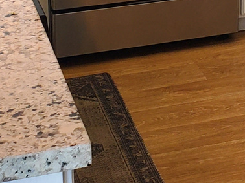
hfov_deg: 13.3
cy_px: -128
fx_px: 997
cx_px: 347
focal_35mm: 141
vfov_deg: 10.0
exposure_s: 1/120
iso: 125
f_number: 2.4
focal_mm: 4.3
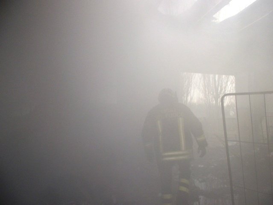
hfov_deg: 61.6
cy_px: 102
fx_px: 229
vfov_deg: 48.3
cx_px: 136
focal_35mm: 29
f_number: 3.3
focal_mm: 4.1
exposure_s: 1/60
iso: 80
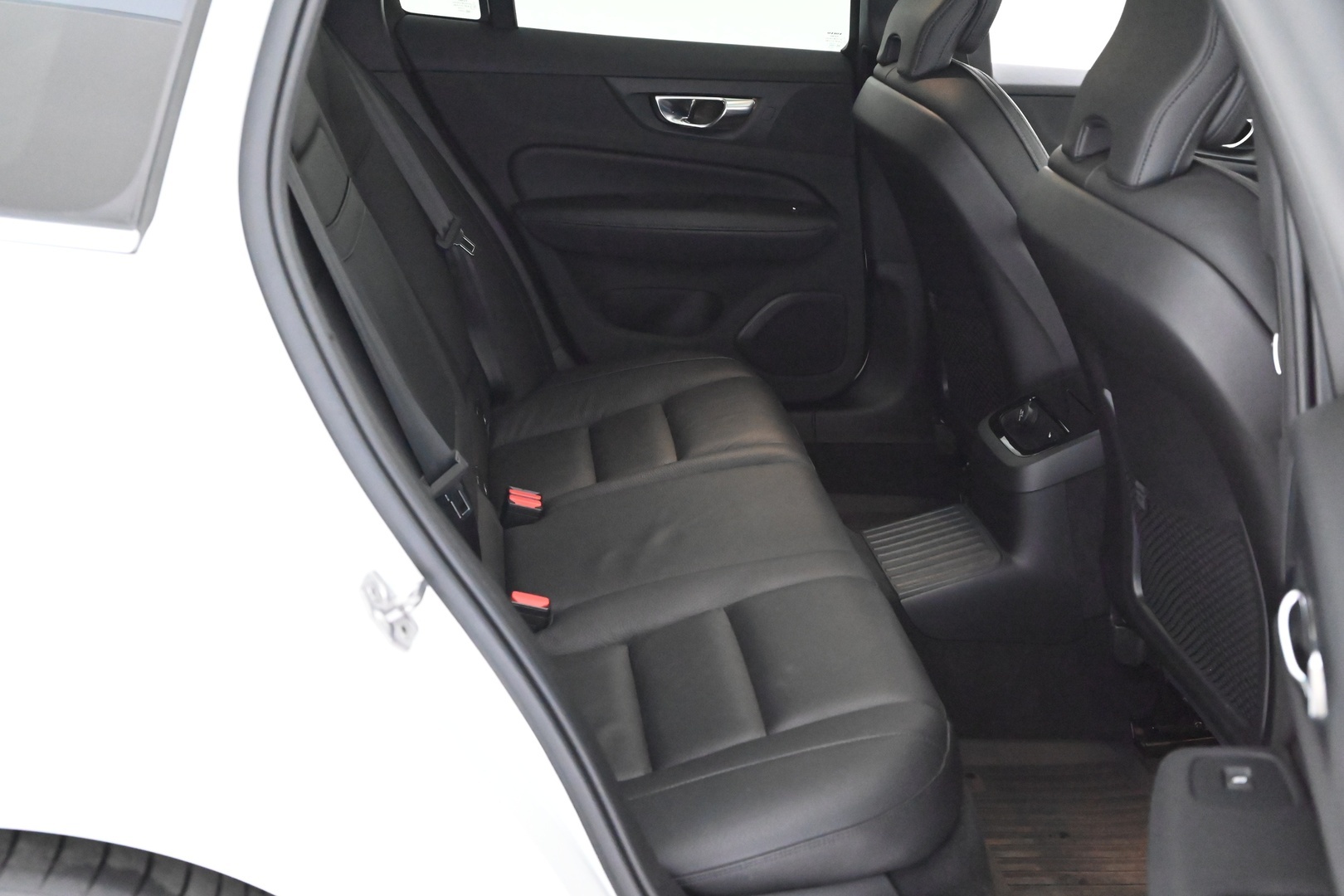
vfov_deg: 32.6
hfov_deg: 47.4
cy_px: 448
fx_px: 1531
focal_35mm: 41
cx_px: 672
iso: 16000
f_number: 5.6
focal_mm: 41
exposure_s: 1/60
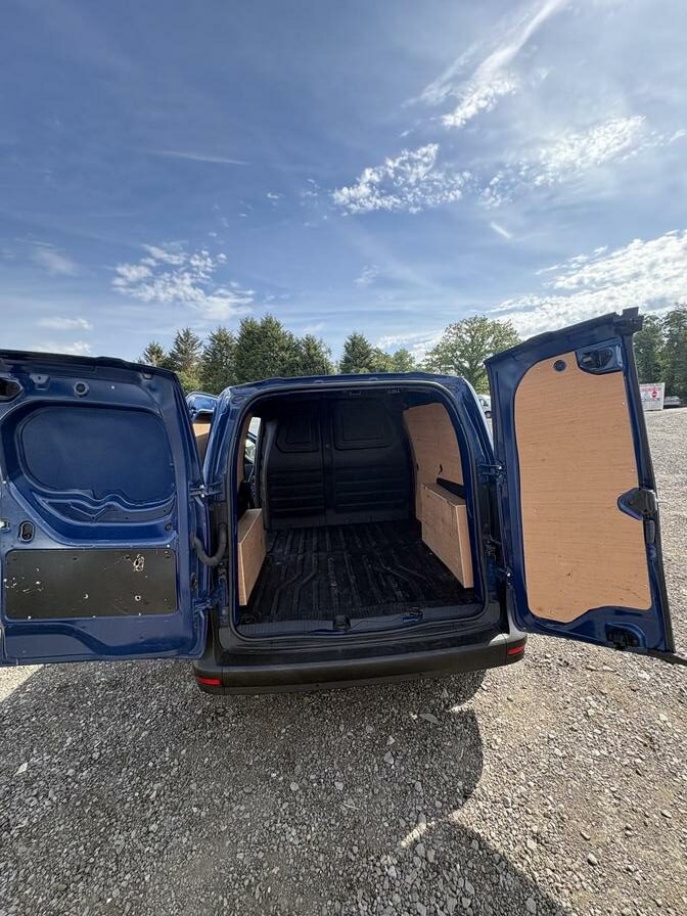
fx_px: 370
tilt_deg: +1.0
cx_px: 344
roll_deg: +2.1
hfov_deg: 85.7
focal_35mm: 14
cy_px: 458
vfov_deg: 102.1
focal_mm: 2.22
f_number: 2.2
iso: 50
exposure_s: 1/610
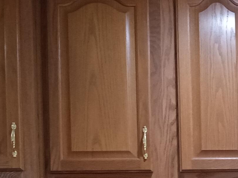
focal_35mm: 103
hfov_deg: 18.3
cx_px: 266
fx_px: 708
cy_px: 256
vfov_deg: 13.6
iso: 665
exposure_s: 1/30
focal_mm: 3.71
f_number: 2.2
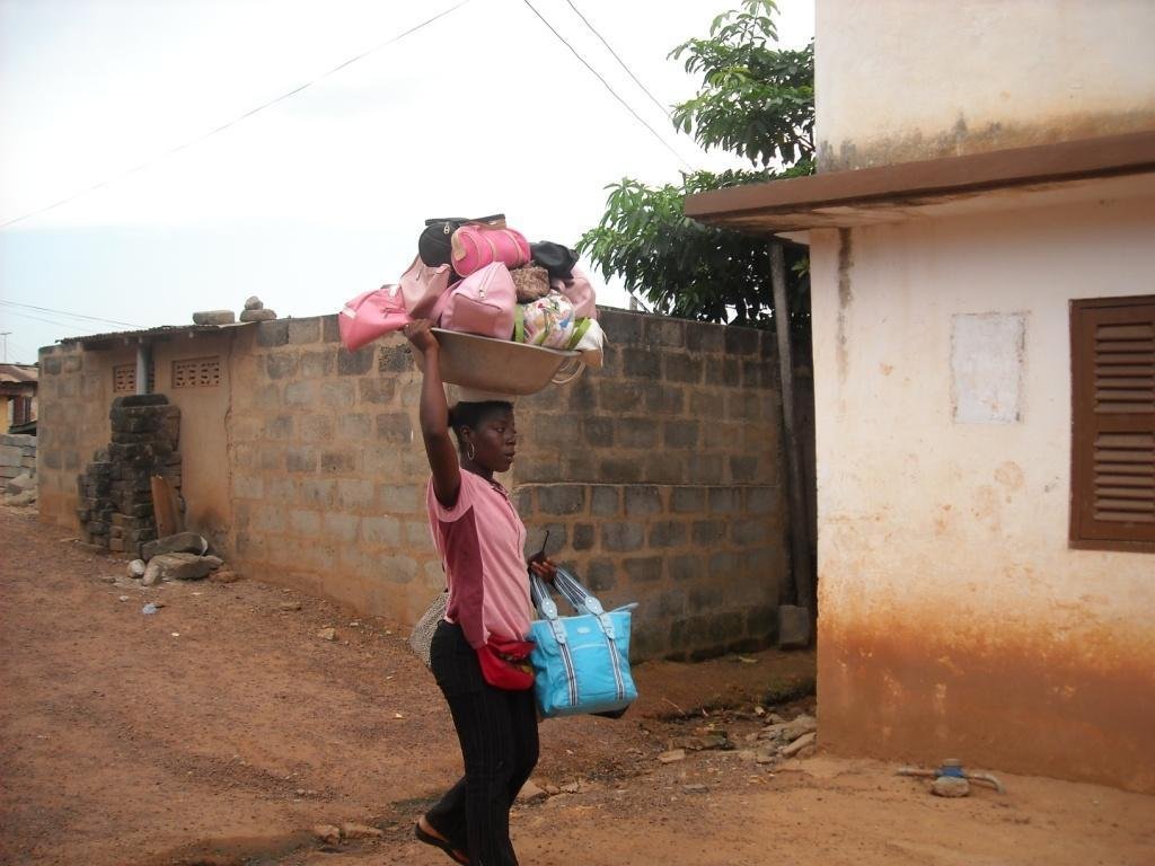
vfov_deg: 40.7
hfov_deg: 52.6
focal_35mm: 35
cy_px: 433
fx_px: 1168
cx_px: 578
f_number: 2.8
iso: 64
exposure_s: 1/239
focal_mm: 5.7
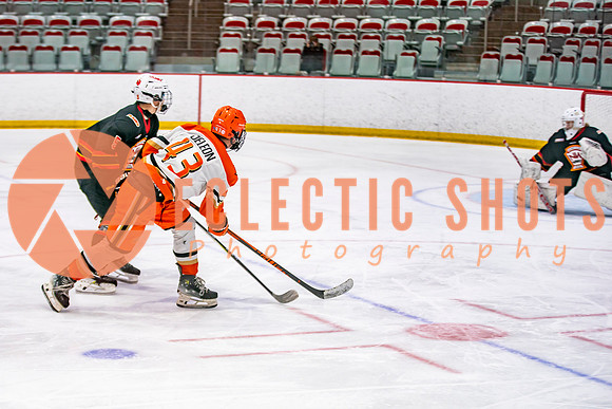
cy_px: 255
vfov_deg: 15.0
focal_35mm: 91
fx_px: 1546
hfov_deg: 22.3
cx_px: 218
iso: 640
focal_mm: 70
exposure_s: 1/640
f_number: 2.8
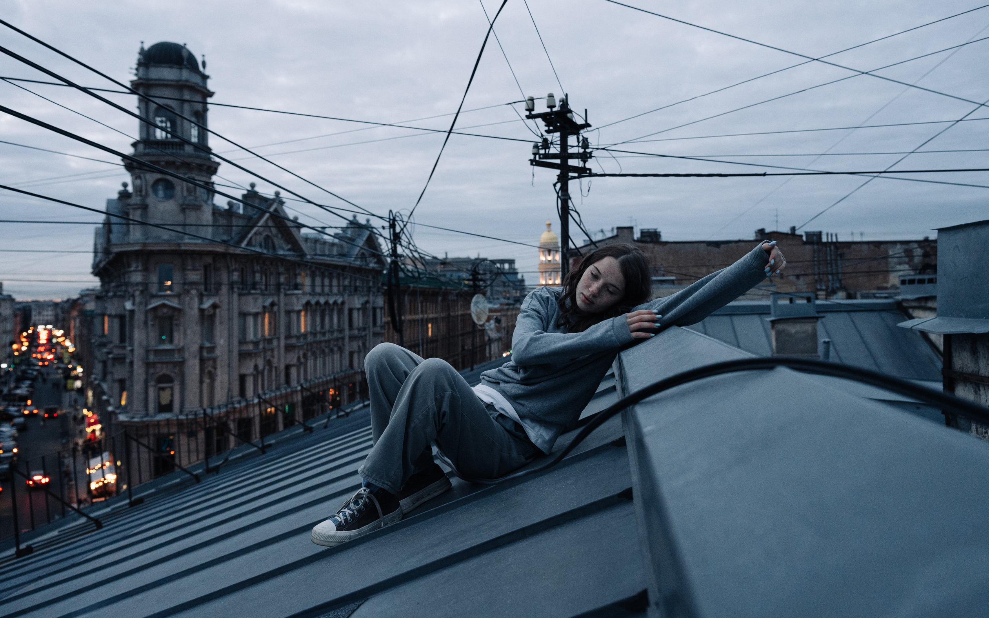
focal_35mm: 31
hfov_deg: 61.2
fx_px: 836
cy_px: 271
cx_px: 502
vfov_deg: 40.5
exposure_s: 1/80
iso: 2000
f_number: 4
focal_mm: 28
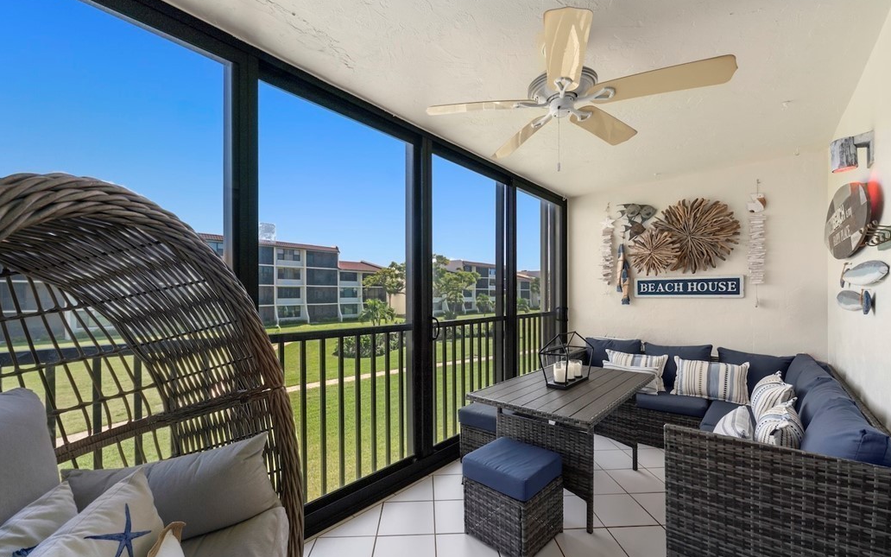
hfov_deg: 101.5
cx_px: 440
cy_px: 293
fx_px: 364
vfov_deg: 74.7
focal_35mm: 15
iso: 400
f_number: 11
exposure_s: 1/1.25
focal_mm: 14
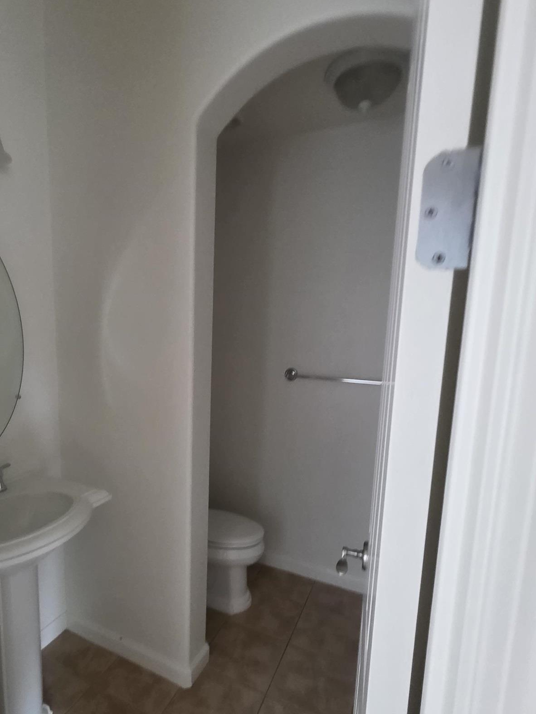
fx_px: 392
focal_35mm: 19
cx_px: 189
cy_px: 395
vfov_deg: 84.4
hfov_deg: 67.2
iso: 320
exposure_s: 1/60
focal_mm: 2.2
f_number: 1.9
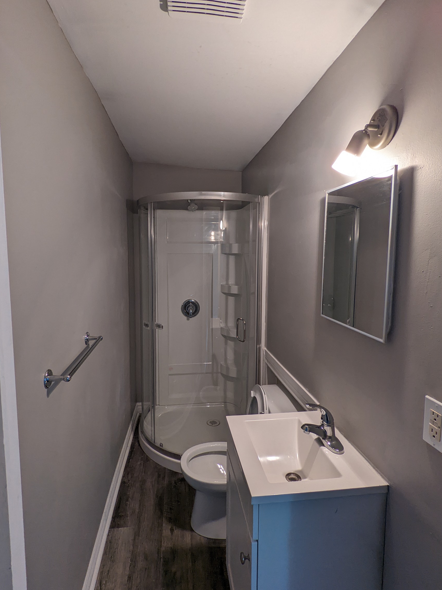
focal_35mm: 18
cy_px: 284
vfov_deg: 87.7
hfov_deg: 71.5
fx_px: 306
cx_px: 209
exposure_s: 1/60
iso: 136
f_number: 2.2
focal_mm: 2.35
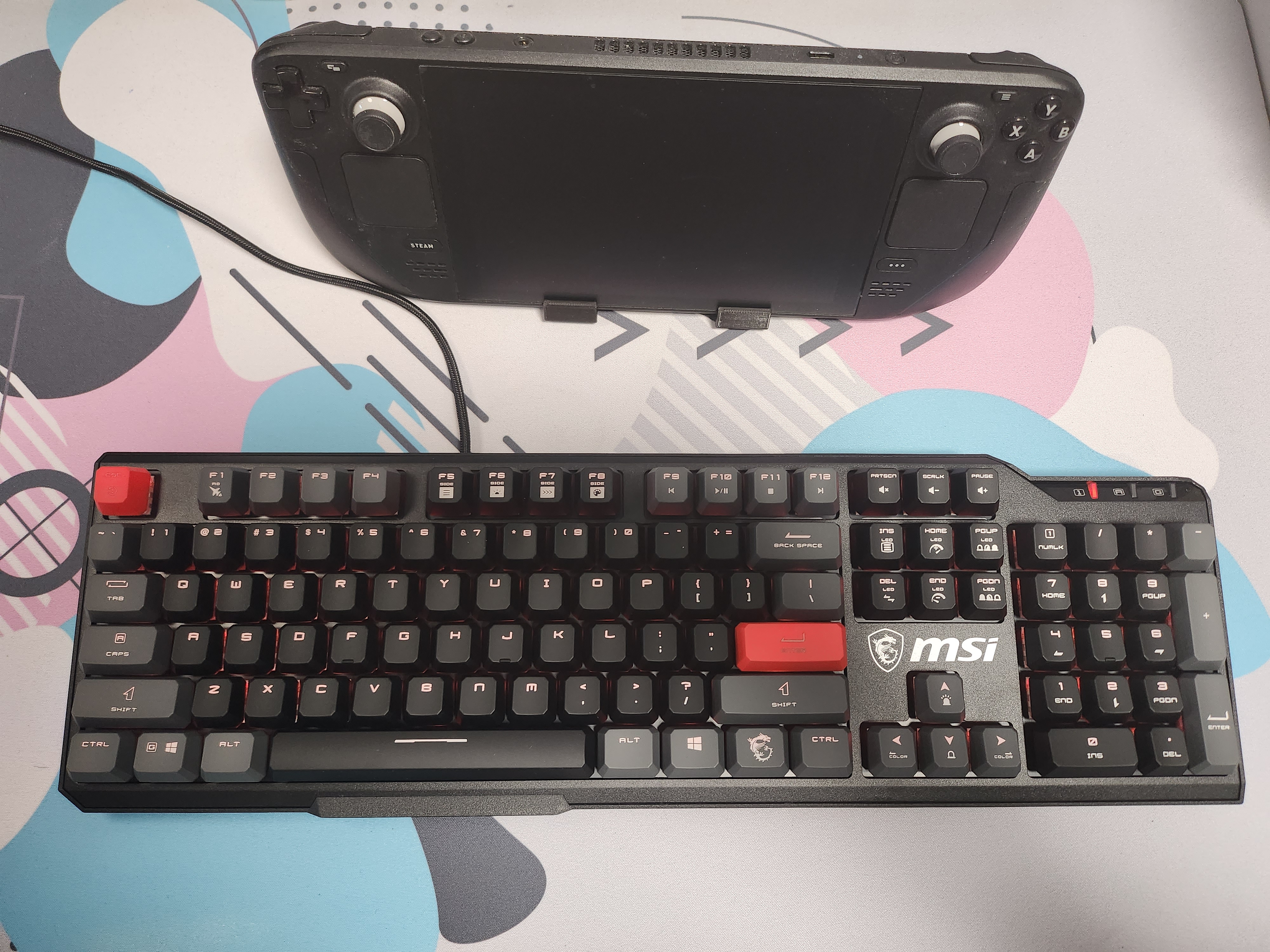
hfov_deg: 71.6
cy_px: 476
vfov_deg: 56.8
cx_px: 635
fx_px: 881
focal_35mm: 24
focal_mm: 5
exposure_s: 1/100
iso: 500
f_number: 1.8
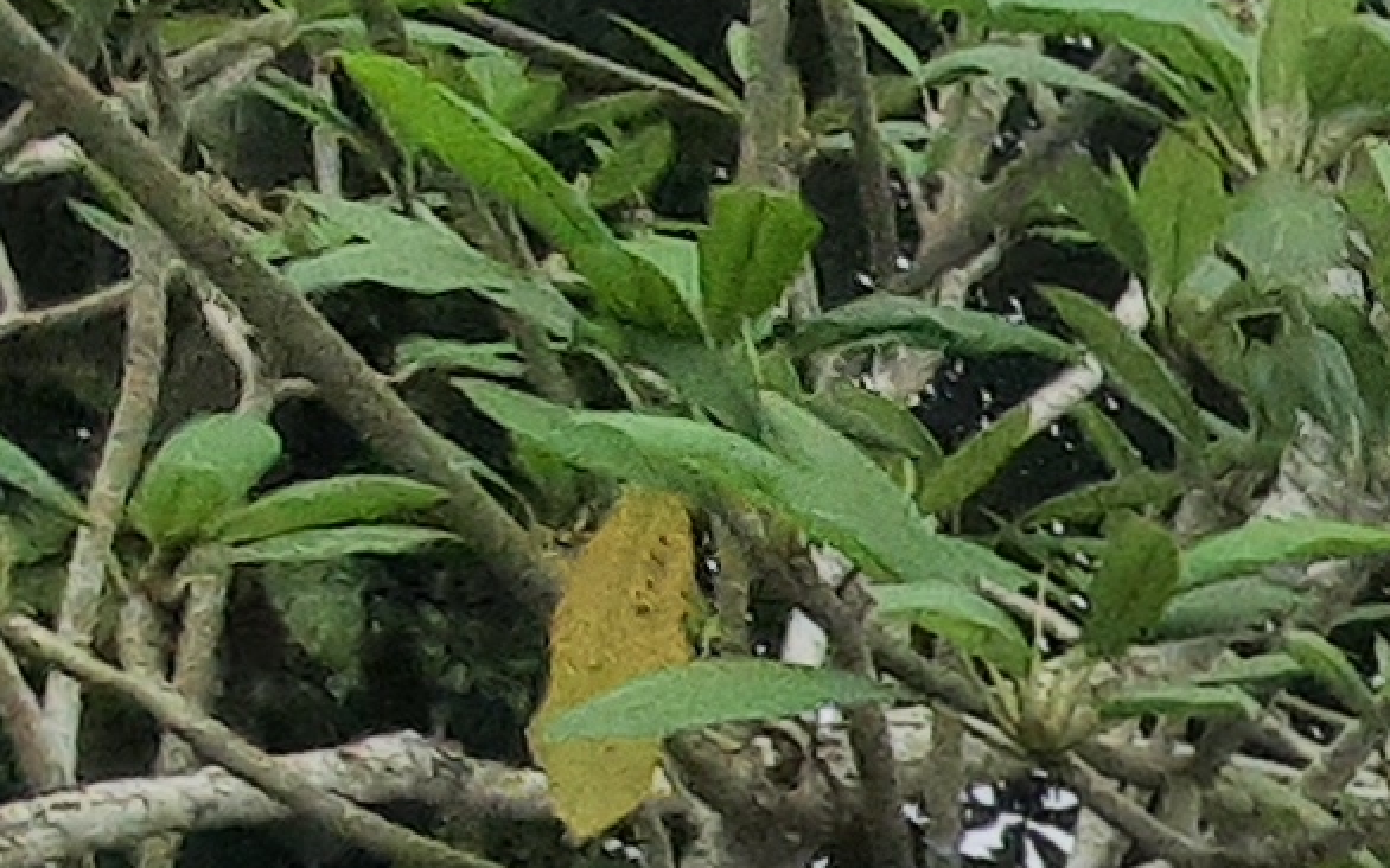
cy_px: 1814
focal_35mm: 94
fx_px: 3560
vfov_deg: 12.1
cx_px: 4118
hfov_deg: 11.7
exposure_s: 1/1221
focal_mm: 1.74
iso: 40
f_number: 2.2
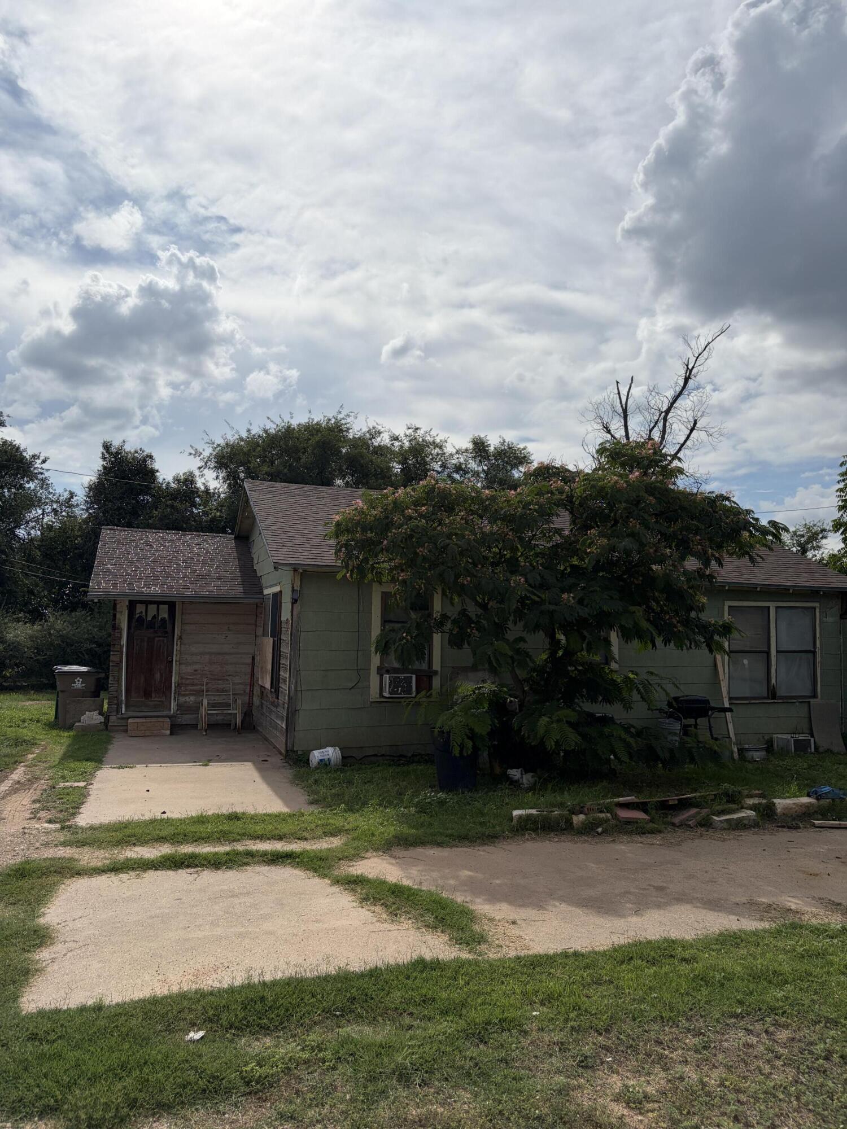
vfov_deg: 67.3
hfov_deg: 53.1
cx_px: 424
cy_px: 564
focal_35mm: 26
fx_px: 848
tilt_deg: +4.9
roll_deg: -1.2
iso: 50
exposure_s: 1/11905
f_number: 1.6
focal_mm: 5.96
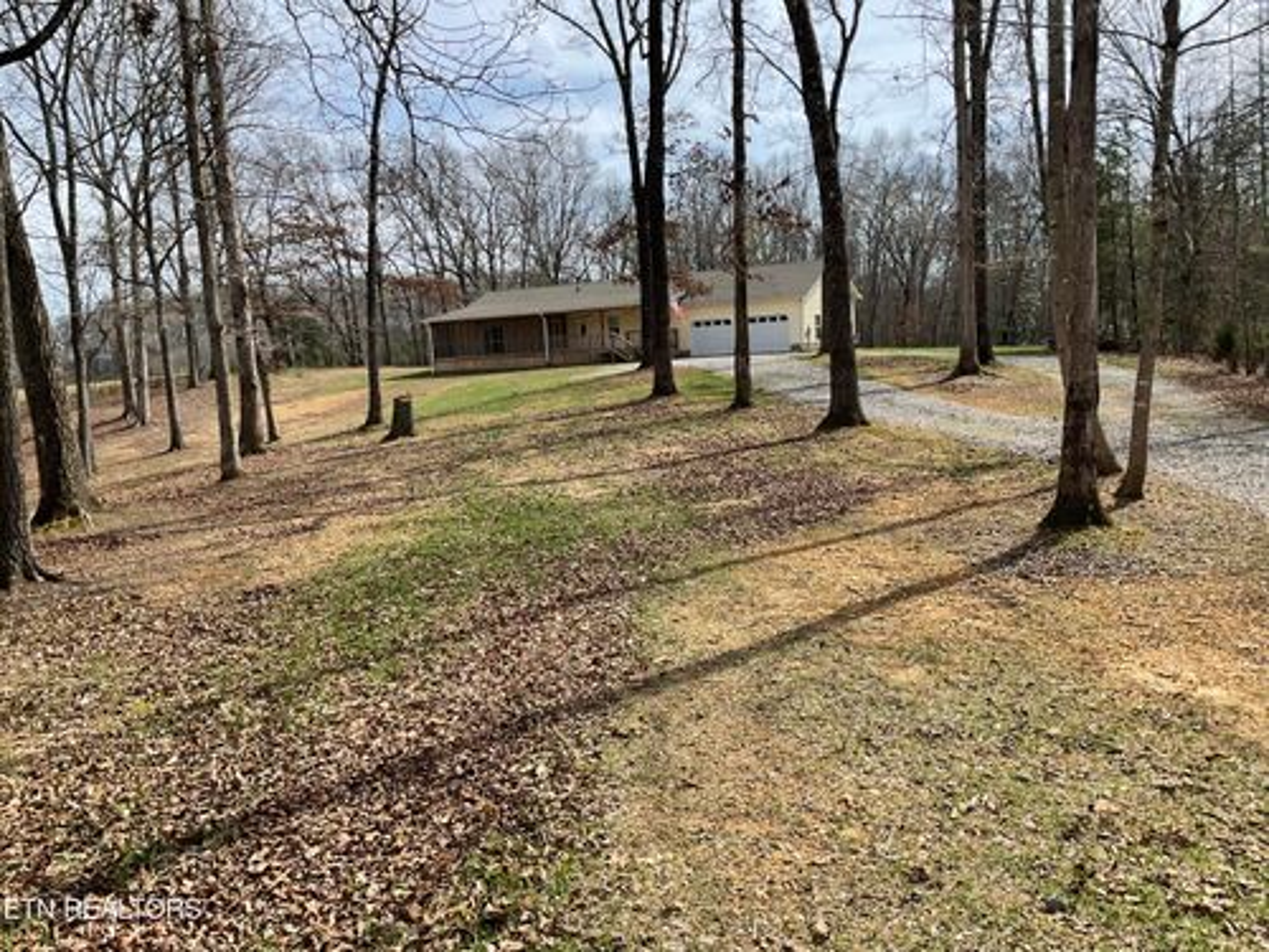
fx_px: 1063
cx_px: 634
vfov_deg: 48.2
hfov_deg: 61.7
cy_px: 476
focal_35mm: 29
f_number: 1.8
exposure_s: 1/1377
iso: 16
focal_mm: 3
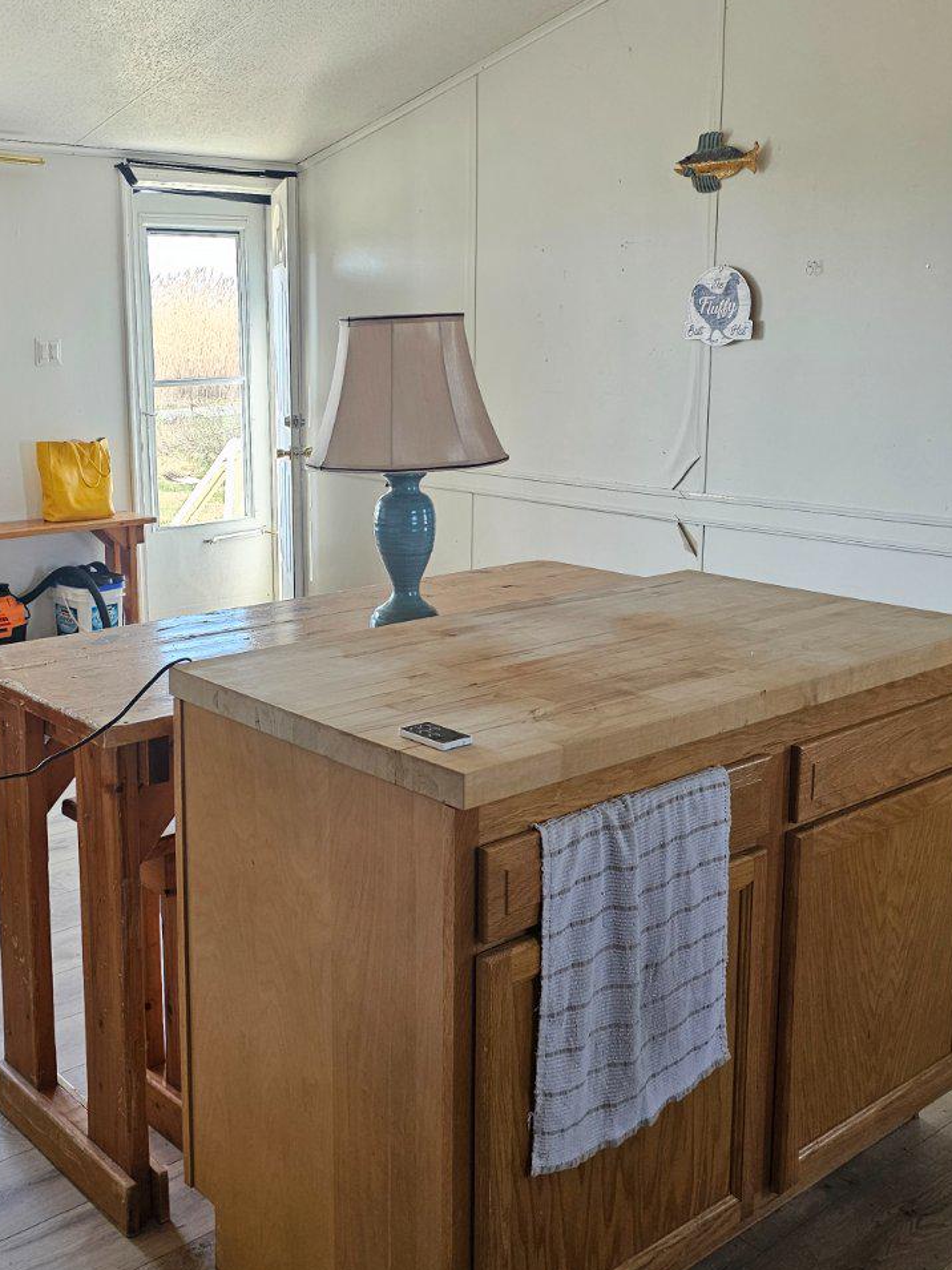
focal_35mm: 37
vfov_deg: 50.0
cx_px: 330
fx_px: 1357
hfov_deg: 38.3
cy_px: 564
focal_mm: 6.3
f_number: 1.7
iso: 200
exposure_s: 1/359
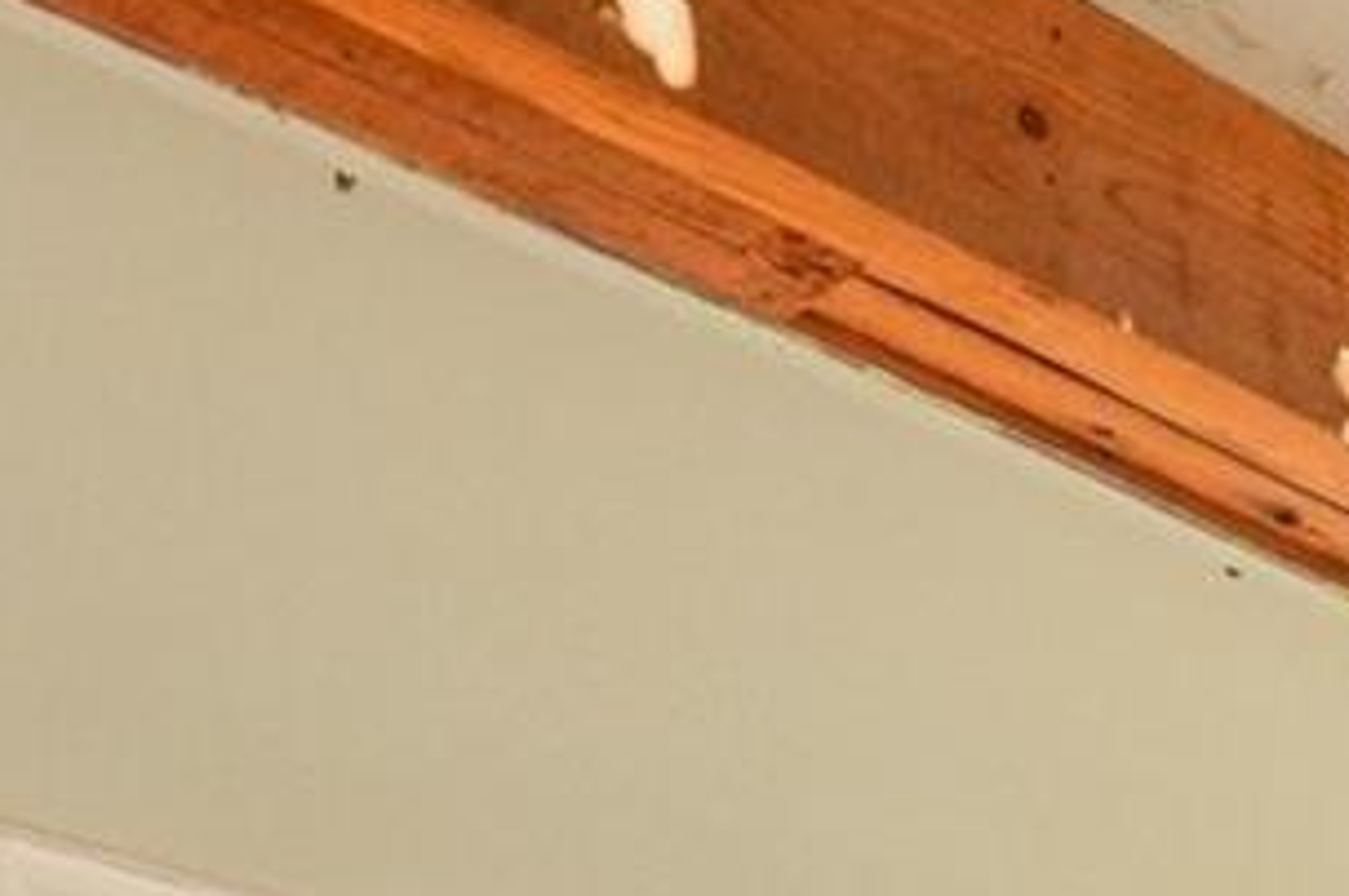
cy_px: 2236
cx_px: 244
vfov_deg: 12.7
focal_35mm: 79
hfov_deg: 25.2
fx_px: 2957
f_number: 8
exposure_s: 1/400
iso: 400
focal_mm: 10
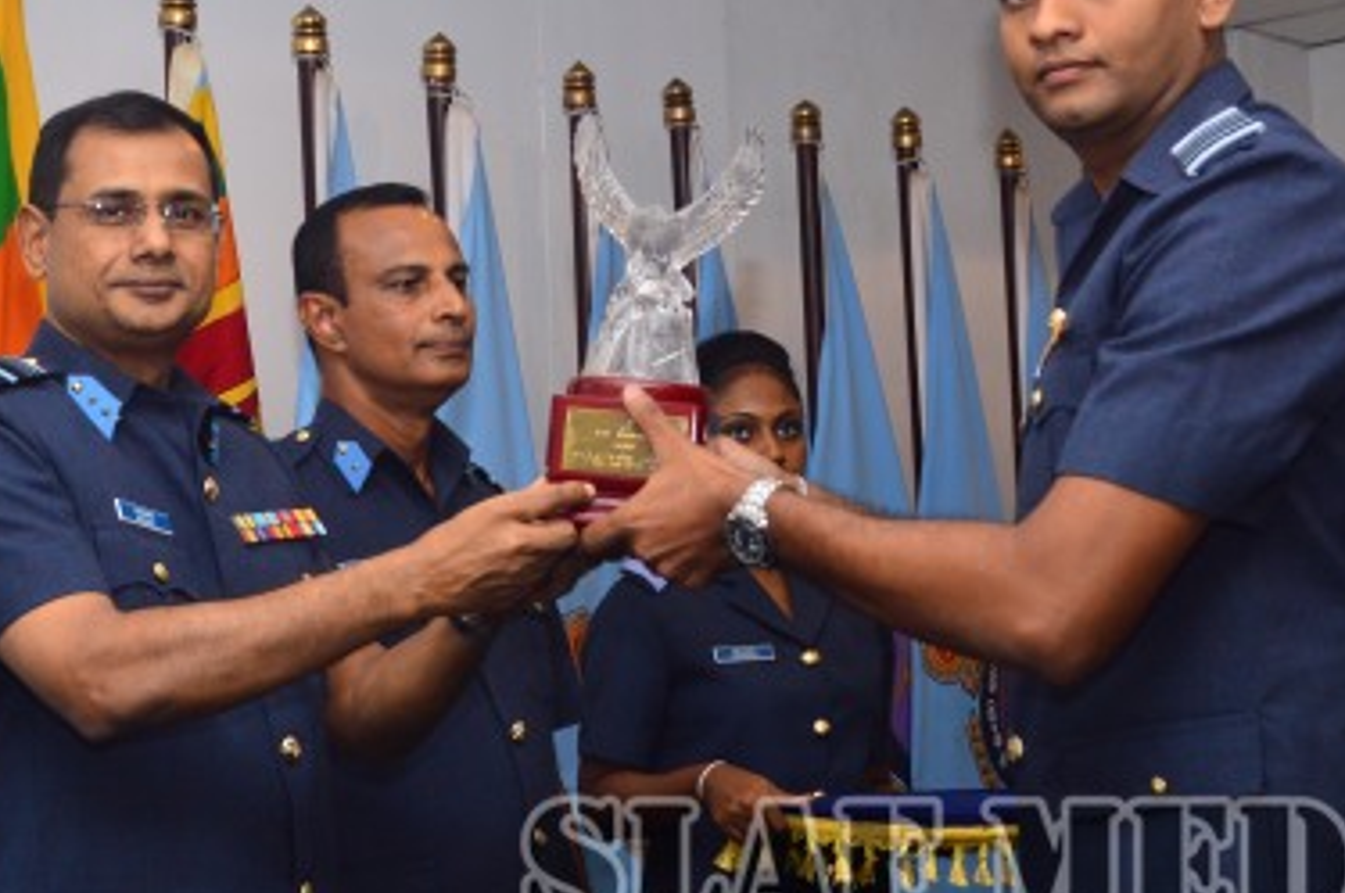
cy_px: 366
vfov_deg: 18.9
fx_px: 2686
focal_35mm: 72
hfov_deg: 28.1
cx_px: 620
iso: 400
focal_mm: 30
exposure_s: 1/100
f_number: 5
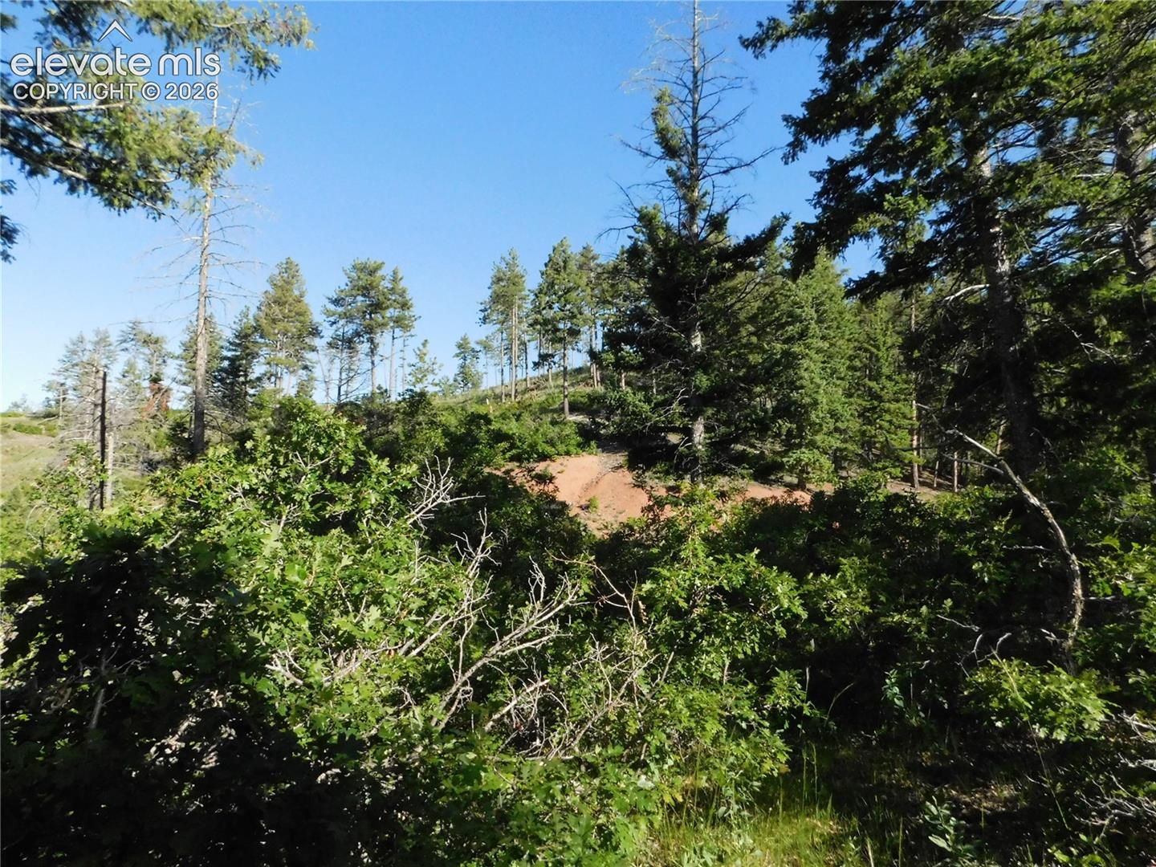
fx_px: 768
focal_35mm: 23
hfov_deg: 73.9
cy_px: 434
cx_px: 578
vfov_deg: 58.9
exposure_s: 1/1500
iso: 800
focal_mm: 4
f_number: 6
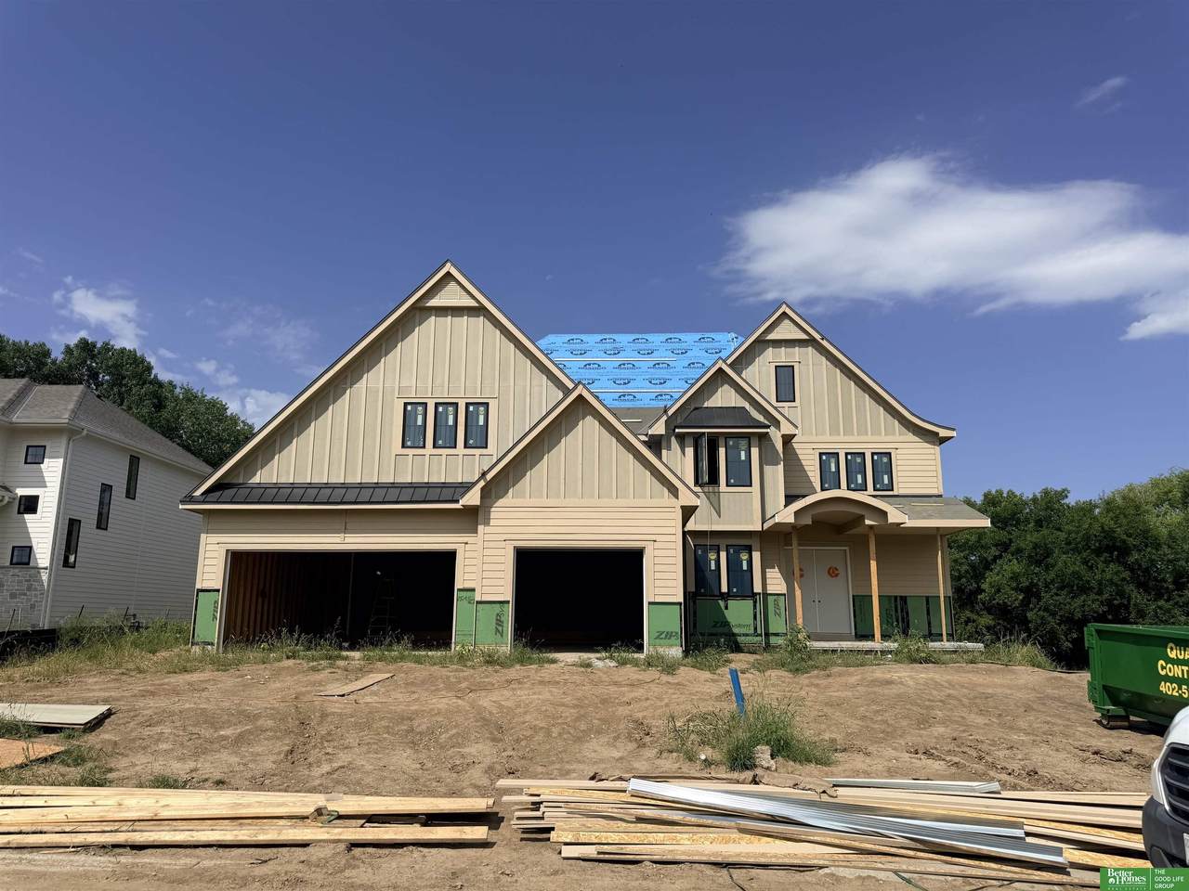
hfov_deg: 71.6
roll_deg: -1.1
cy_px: 446
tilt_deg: +12.0
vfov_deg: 56.8
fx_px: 824
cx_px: 594
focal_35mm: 24
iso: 80
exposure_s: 1/9091
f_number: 1.78
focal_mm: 6.76
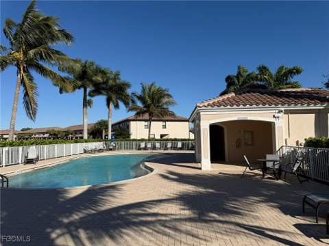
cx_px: 164
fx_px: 228
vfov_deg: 56.8
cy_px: 123
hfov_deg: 71.6
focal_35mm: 24
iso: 80
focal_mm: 6.76
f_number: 1.78
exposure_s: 1/8130
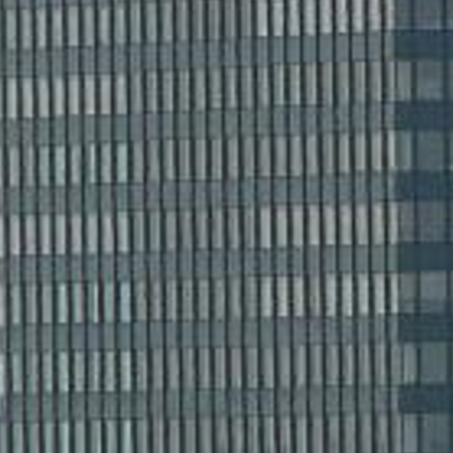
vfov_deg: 1.0
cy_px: 257
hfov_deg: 1.0
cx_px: 378
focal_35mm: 1752
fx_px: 25939
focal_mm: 57.6
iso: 80
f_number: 5.6
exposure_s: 1/640
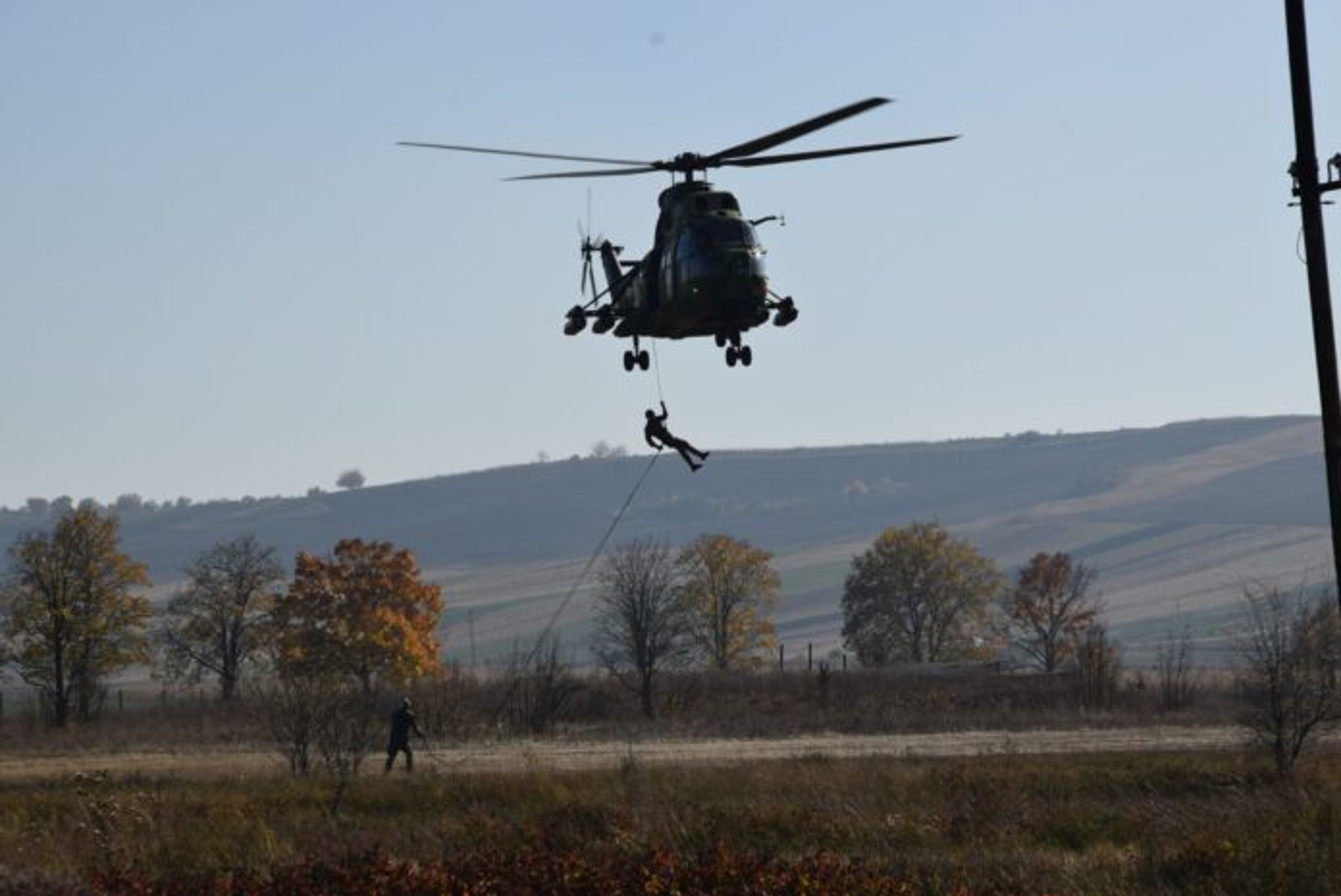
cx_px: 670
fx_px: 5870
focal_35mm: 158
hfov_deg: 13.0
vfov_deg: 8.7
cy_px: 448
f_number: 11
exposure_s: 1/500
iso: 200
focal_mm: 105
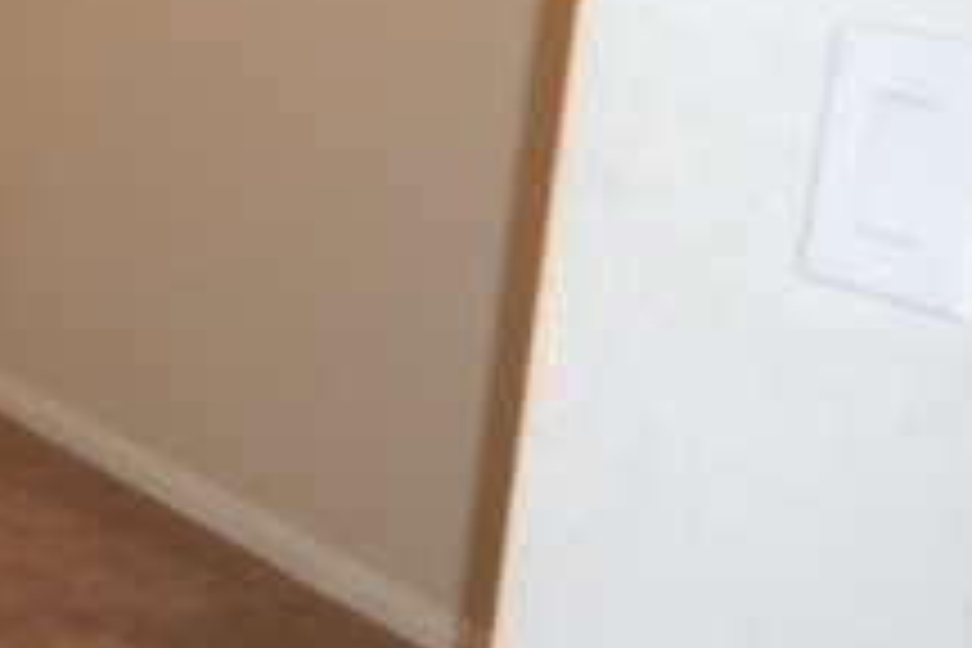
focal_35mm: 74
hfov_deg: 23.1
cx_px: -405
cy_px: 76
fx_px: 1998
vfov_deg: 18.2
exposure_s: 1/30
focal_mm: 4.3
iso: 200
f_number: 2.8
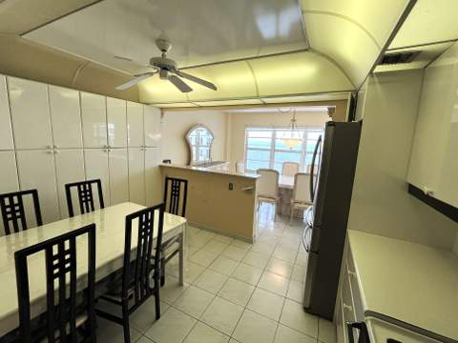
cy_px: 172
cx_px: 229
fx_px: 172
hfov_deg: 106.2
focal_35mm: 13
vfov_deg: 89.9
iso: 80
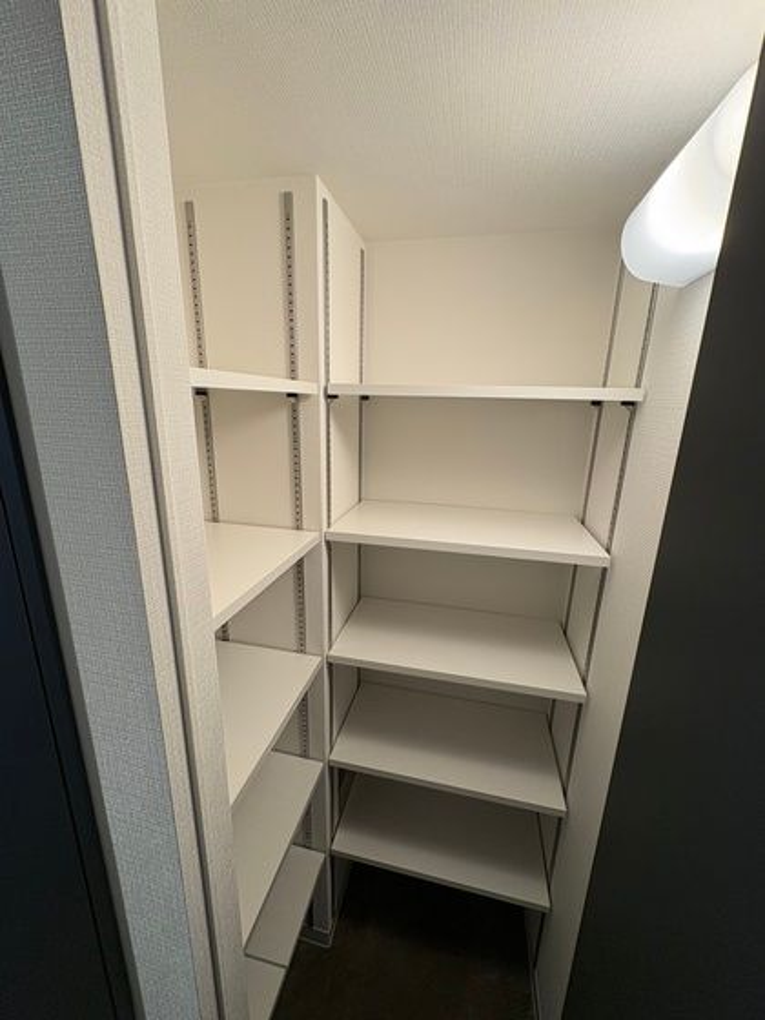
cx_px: 382
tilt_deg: -15.2
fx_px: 413
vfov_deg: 102.1
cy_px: 510
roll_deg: -1.2
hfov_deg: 85.7
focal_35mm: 14
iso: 125
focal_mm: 2.22
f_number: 2.2
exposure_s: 1/60
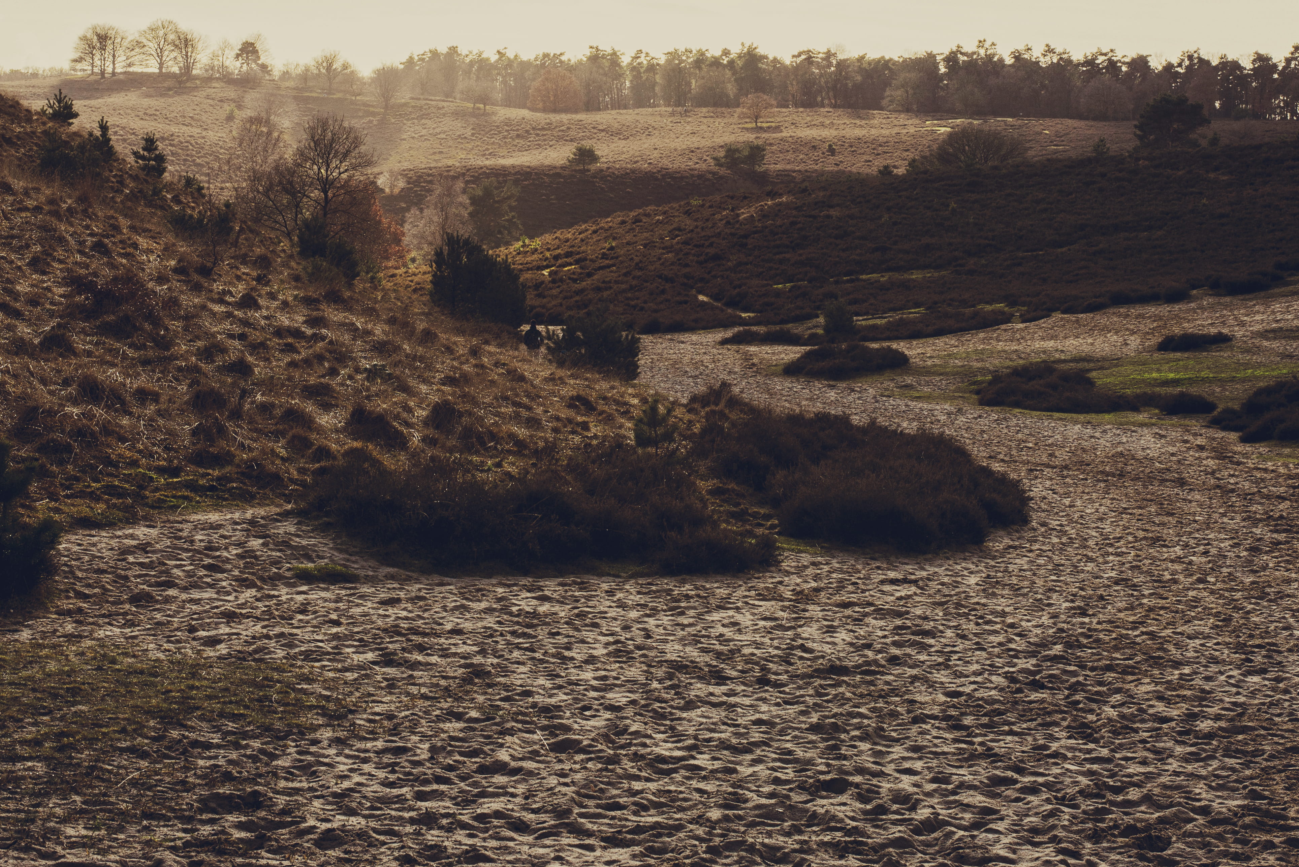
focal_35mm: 78
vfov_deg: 17.4
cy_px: 232
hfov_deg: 26.0
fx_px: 2815
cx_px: 711
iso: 100
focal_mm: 50
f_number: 9
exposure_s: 1/250
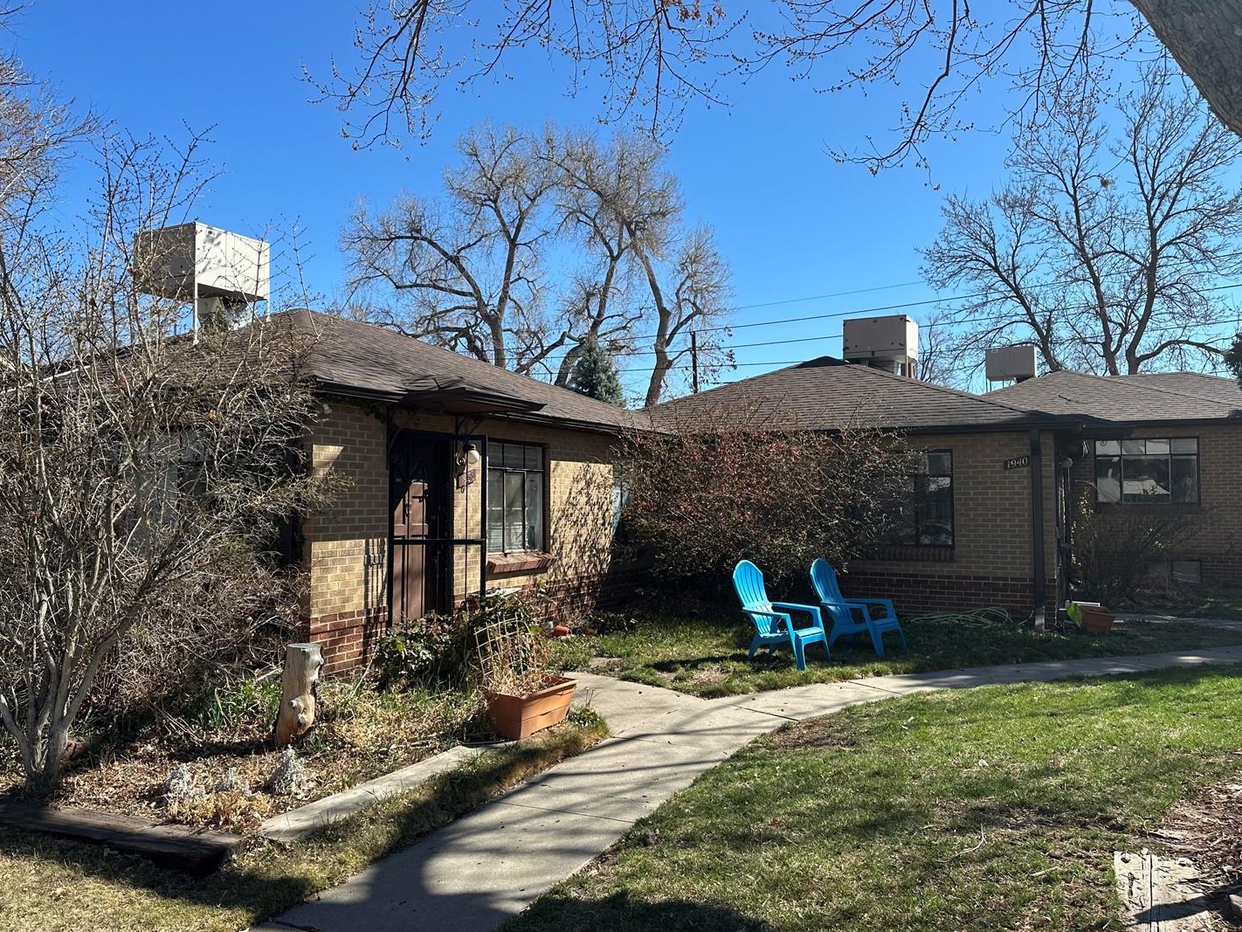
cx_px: 597
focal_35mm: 27
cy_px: 465
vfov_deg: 51.4
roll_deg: +0.8
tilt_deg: +2.4
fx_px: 969
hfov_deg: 65.3
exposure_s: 1/2967
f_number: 1.78
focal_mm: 6.86
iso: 80
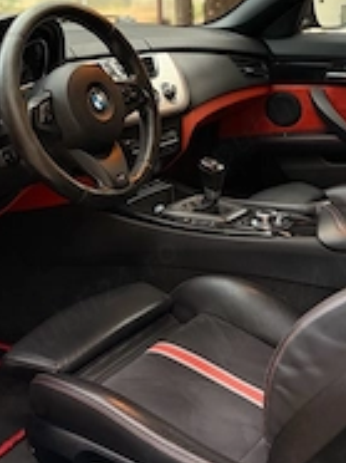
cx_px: 147
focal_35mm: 56
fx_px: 748
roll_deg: +0.5
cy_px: 137
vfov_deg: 33.9
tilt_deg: -9.5
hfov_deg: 26.0
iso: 250
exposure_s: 1/60
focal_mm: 5.96
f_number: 1.6
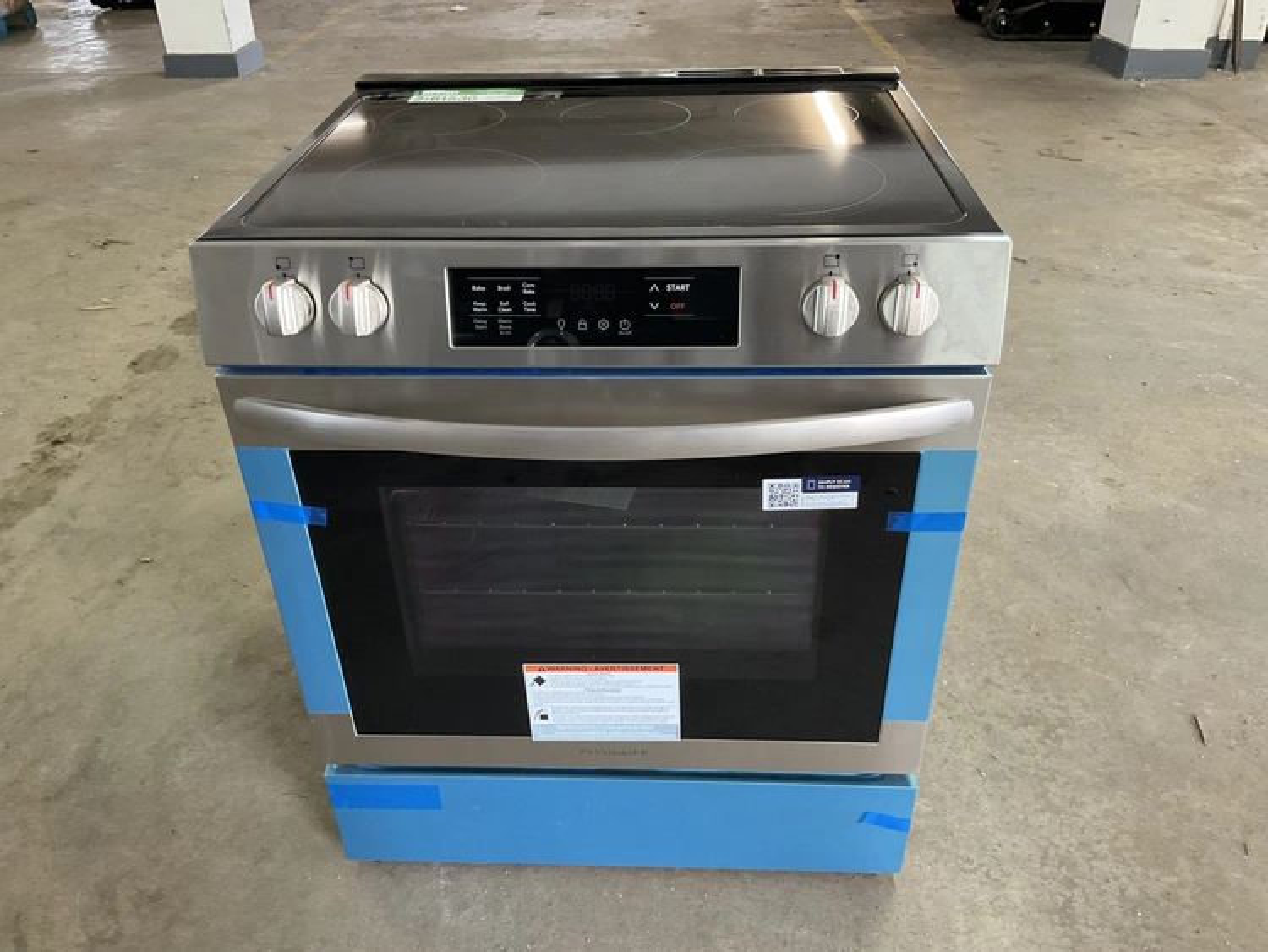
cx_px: 634
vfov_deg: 48.3
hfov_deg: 61.6
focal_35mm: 29
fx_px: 1063
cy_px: 476
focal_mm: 3
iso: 200
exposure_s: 1/60
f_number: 1.8
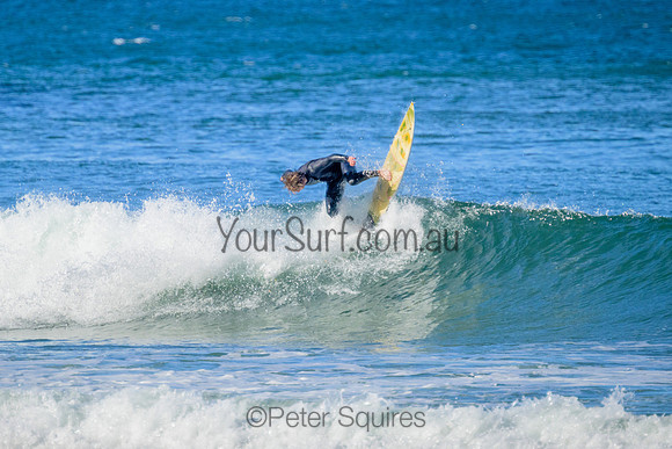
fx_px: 18246
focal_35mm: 977
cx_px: 312
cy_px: 175
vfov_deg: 1.4
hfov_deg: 2.1
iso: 1600
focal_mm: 800
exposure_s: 1/1250
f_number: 11
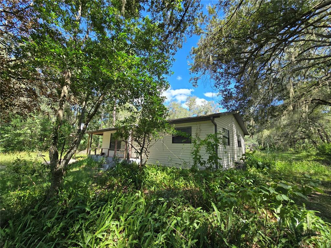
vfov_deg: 89.9
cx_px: 166
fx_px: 124
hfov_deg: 106.2
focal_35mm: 13
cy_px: 124
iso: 50
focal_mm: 2.2
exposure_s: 1/556
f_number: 2.2
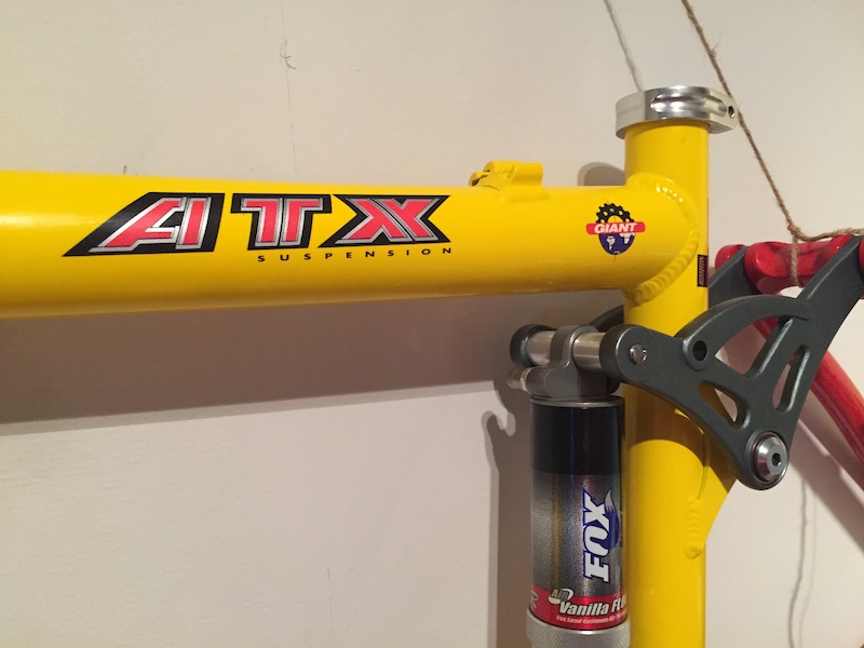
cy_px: 324
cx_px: 432
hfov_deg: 61.7
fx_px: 724
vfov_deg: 48.2
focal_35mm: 29
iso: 250
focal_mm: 4.15
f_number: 2.2
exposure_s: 1/25
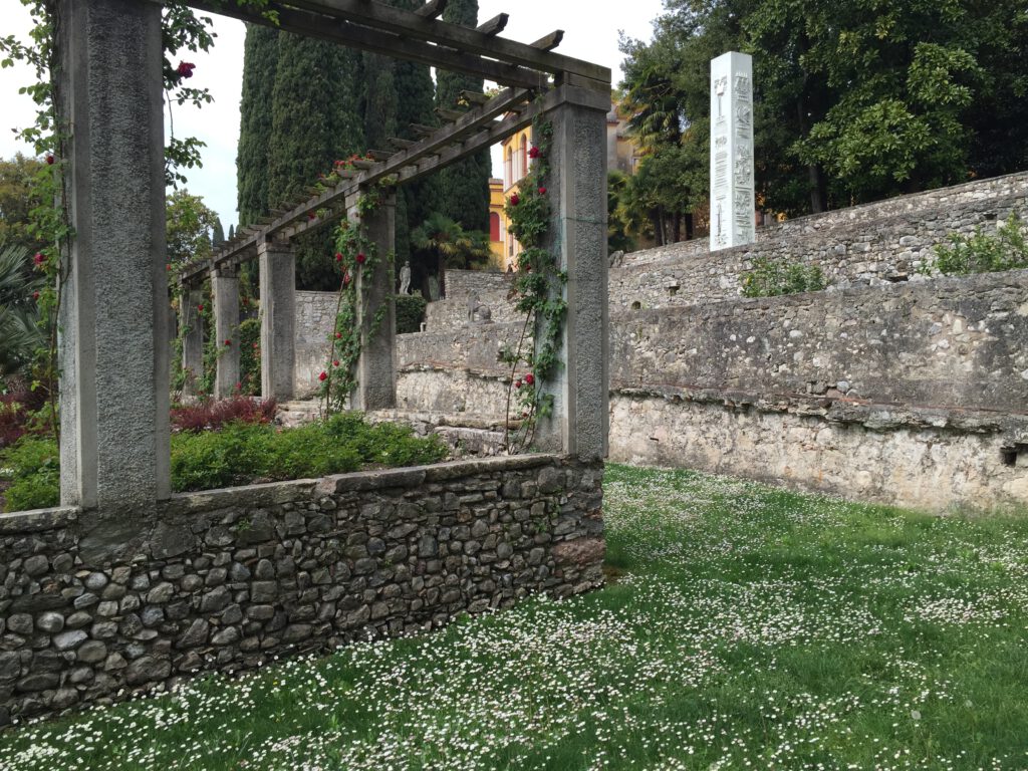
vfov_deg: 48.2
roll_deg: +0.9
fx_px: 861
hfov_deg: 61.7
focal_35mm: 29
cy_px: 386
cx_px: 514
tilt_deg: -0.9
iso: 32
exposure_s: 1/942
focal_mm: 4.15
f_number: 2.2
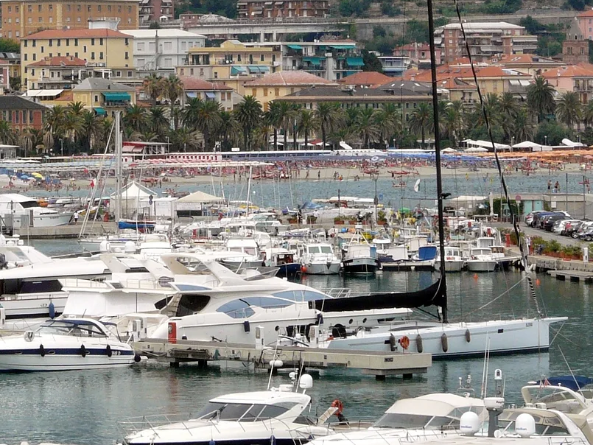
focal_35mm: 260
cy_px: 26
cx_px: 35
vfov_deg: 5.7
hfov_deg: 7.6
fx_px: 4455
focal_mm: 18
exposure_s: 1/400
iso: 100
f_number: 5.6
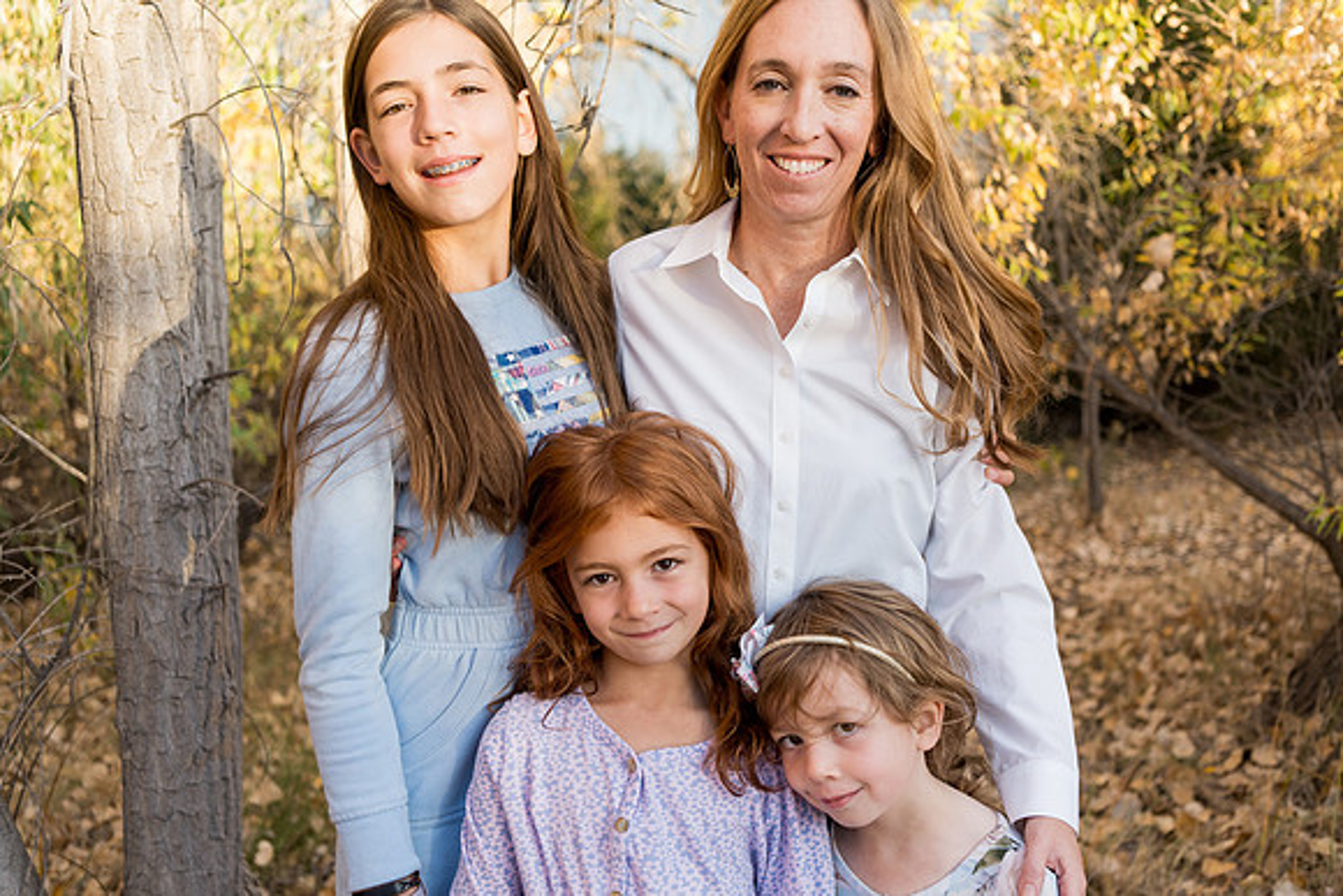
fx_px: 1306
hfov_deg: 54.4
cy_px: 448
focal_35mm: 35
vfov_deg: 37.9
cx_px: 672
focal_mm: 35
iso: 320
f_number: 2.8
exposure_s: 1/400
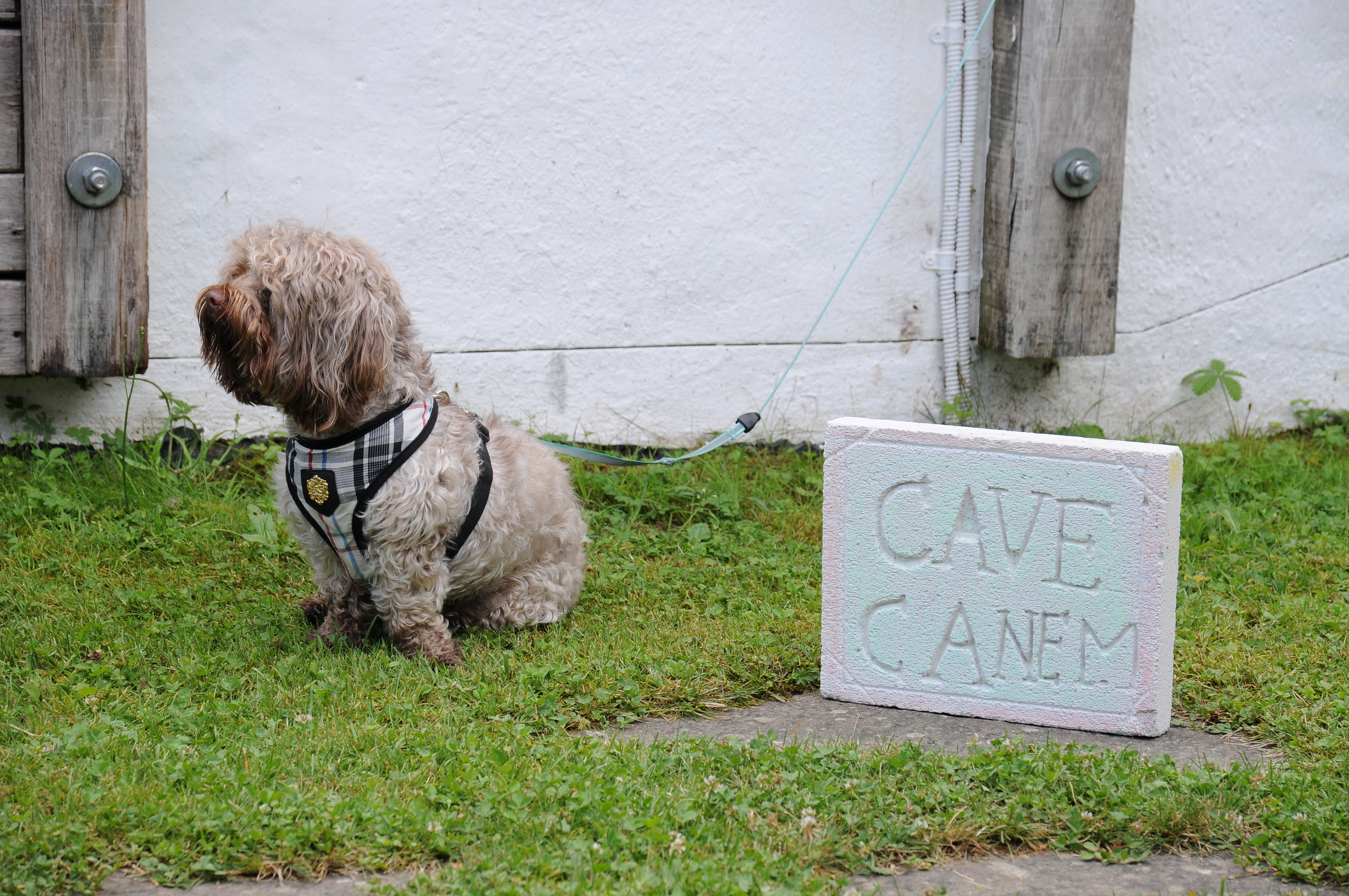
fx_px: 5053
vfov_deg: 10.1
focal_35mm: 135
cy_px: 448
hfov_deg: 15.2
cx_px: 674
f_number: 7.1
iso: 200
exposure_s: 1/200
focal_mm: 90
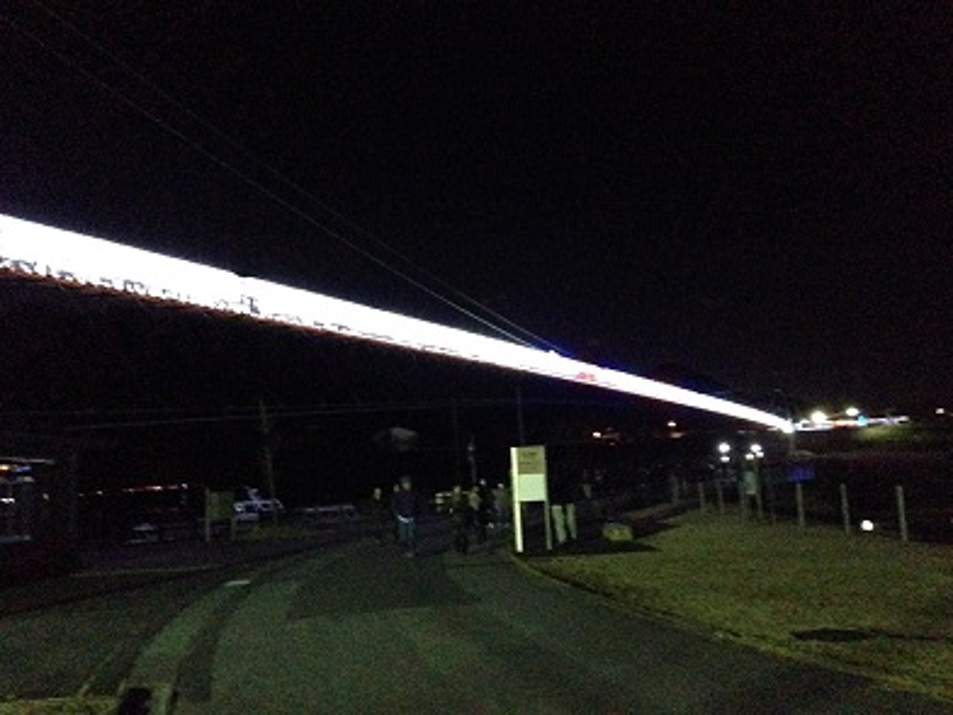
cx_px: 476
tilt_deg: +7.2
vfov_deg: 42.9
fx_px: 909
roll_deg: +0.9
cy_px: 358
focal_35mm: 33
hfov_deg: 55.4
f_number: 2.4
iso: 2500
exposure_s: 1/15
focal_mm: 4.12
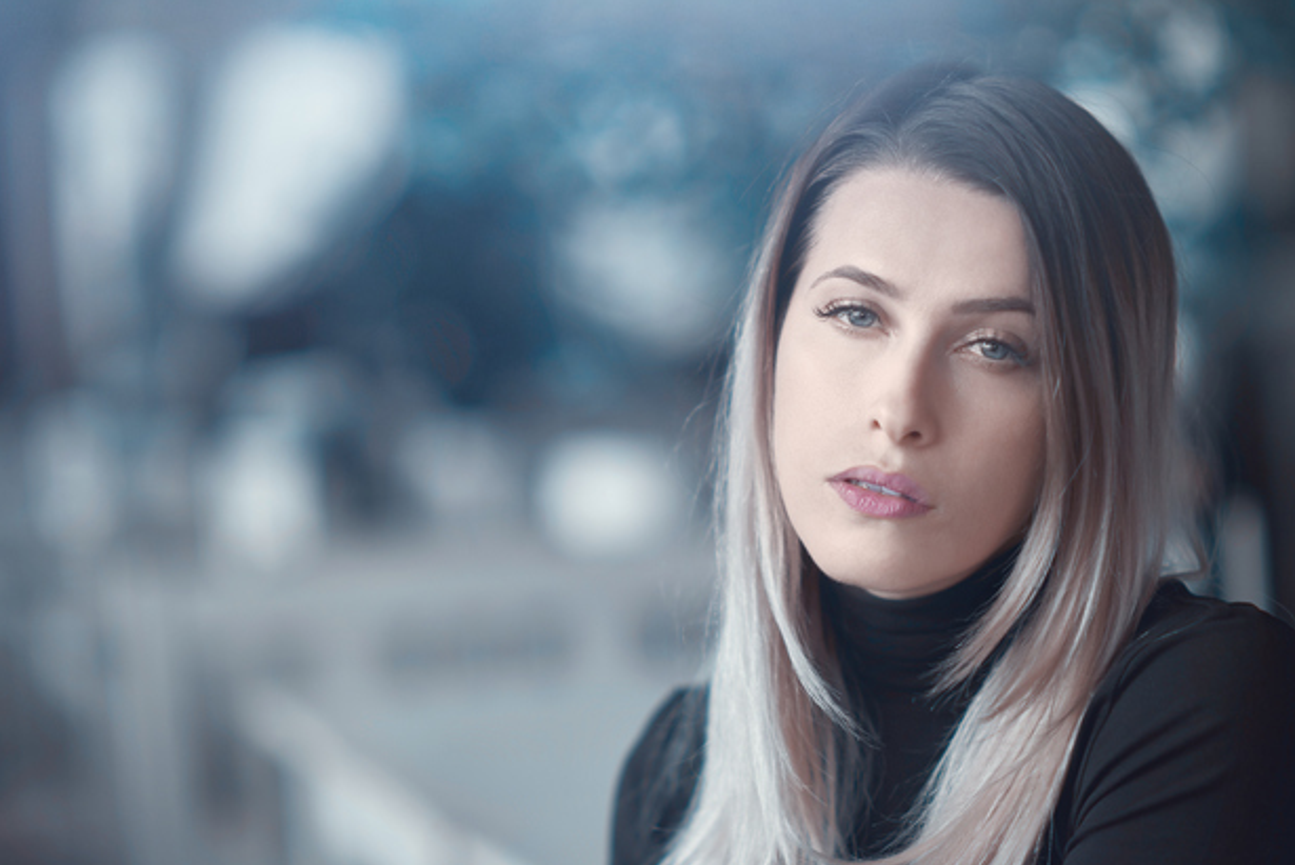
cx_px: 684
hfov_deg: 20.4
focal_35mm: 100
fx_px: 3600
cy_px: 496
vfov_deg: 13.7
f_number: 1.8
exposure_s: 1/125
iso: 110
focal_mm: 85
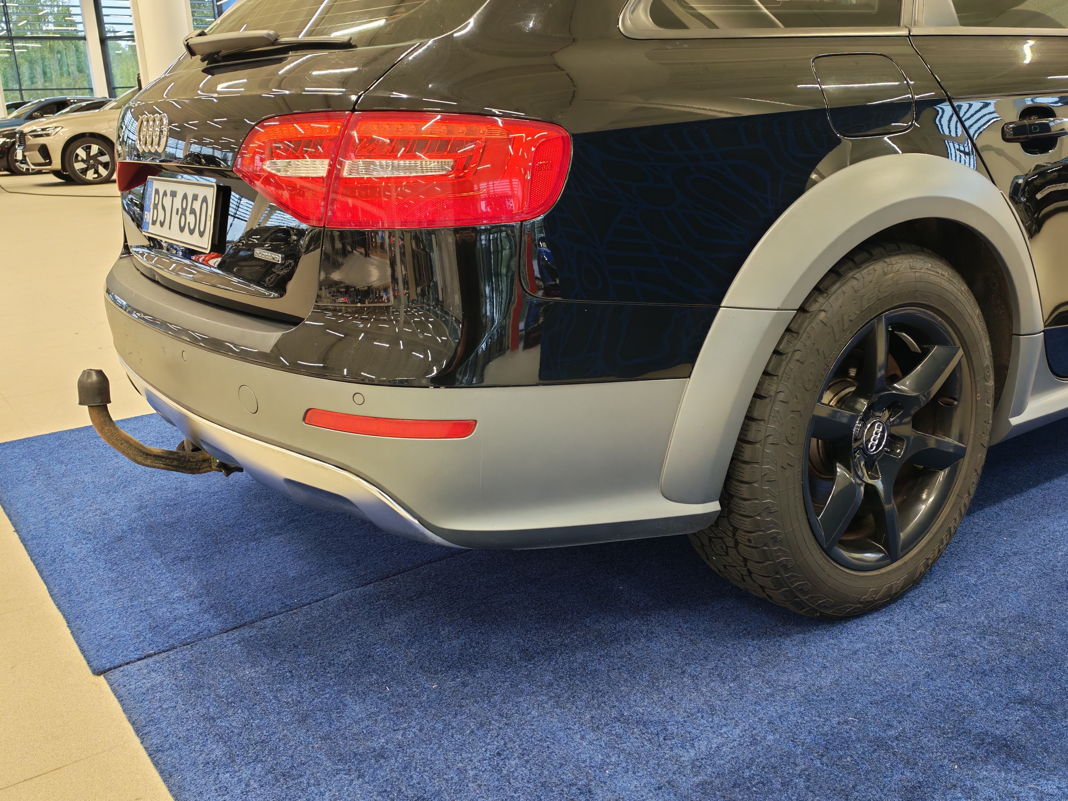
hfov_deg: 56.8
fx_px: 987
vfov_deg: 44.2
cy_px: 400
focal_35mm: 32
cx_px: 534
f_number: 1.9
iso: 640
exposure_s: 1/100
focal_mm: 6.12
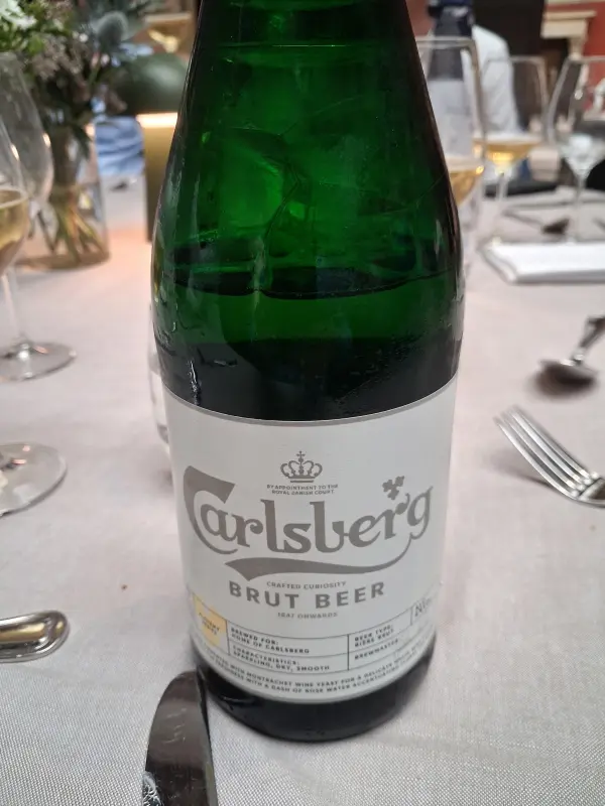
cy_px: 403
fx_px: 629
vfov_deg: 65.3
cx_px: 302
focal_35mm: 27
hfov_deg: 51.4
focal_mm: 4
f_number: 1.8
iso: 250
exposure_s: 1/60
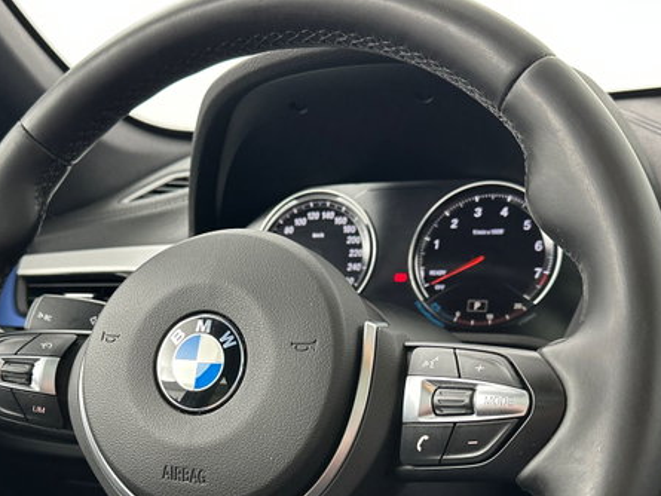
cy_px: 376
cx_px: 242
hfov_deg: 45.3
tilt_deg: -16.4
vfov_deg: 34.4
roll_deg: +4.0
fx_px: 783
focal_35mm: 41
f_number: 1.78
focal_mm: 6.86
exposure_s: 1/50
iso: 400
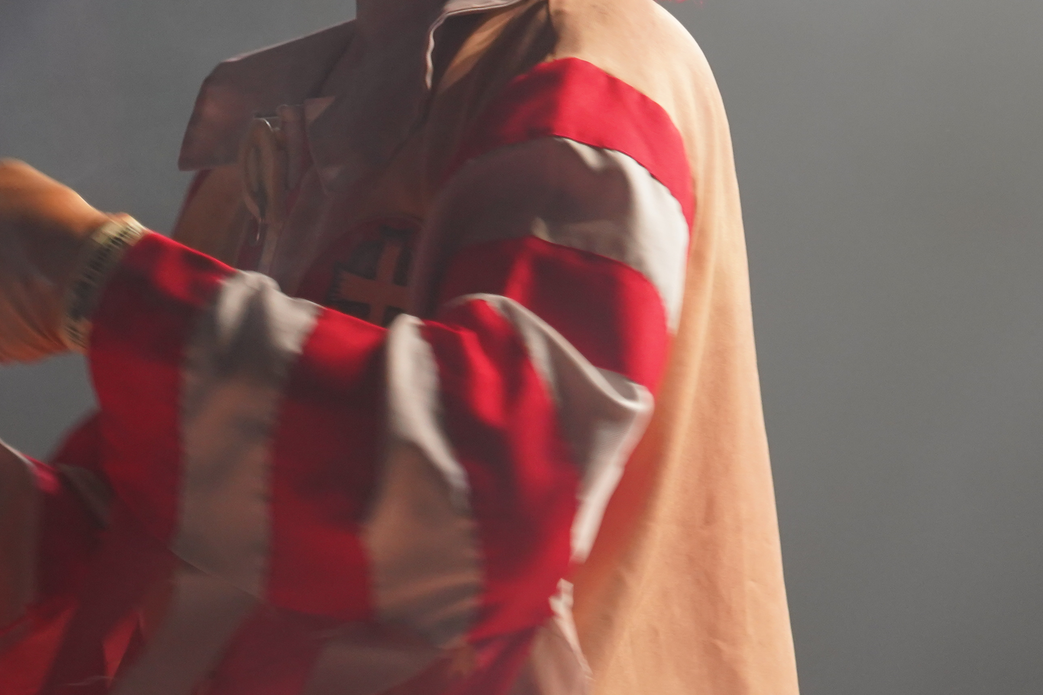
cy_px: -87
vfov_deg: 5.6
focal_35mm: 244
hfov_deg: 8.4
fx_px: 7068
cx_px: 63
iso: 1600
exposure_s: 1/160
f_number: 4
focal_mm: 105
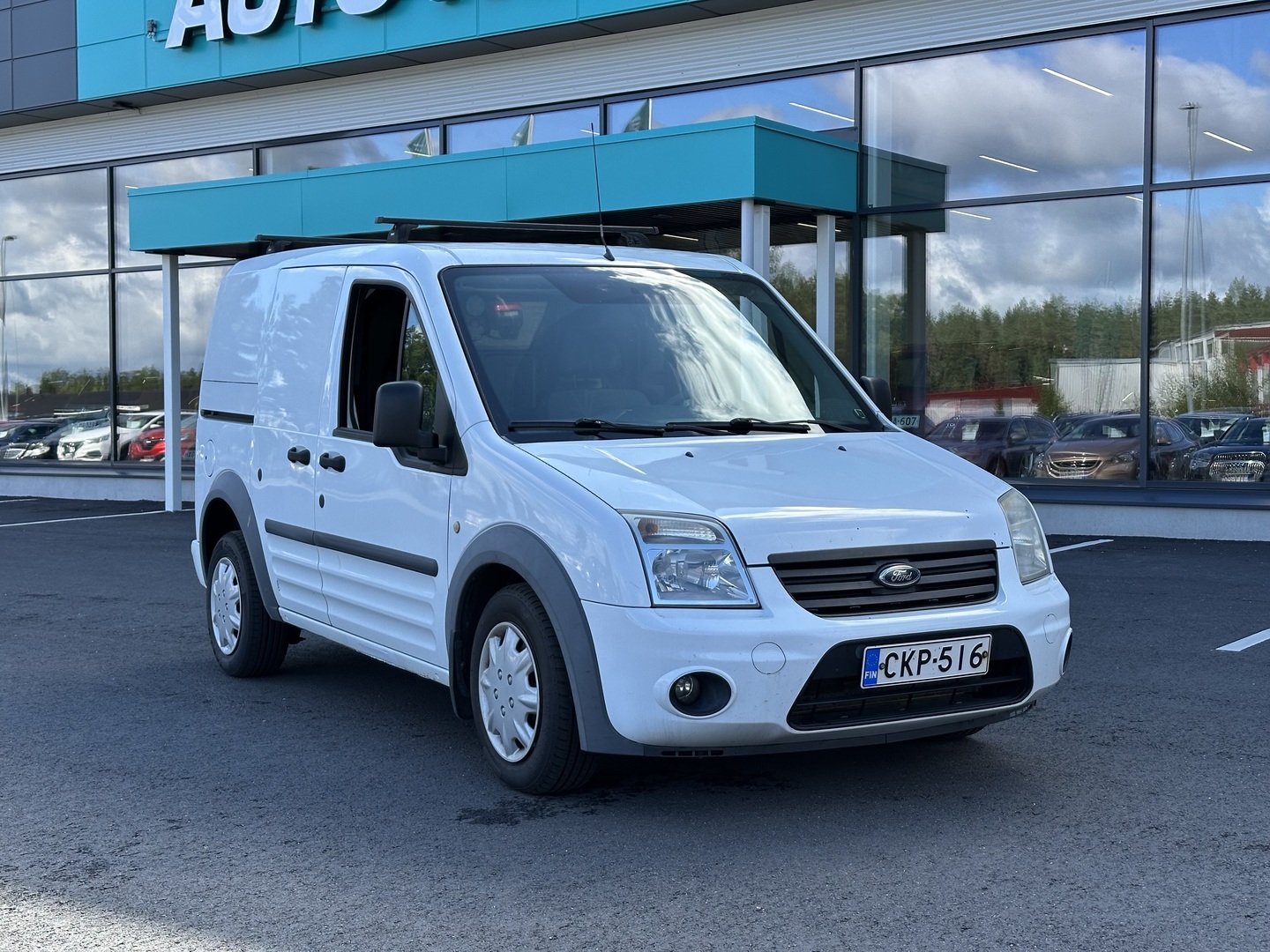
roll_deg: -0.2
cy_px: 476
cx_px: 635
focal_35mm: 48
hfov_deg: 39.7
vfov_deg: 30.3
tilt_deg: -1.0
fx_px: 1761
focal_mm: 6.86
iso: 64
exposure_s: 1/1095
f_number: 1.78
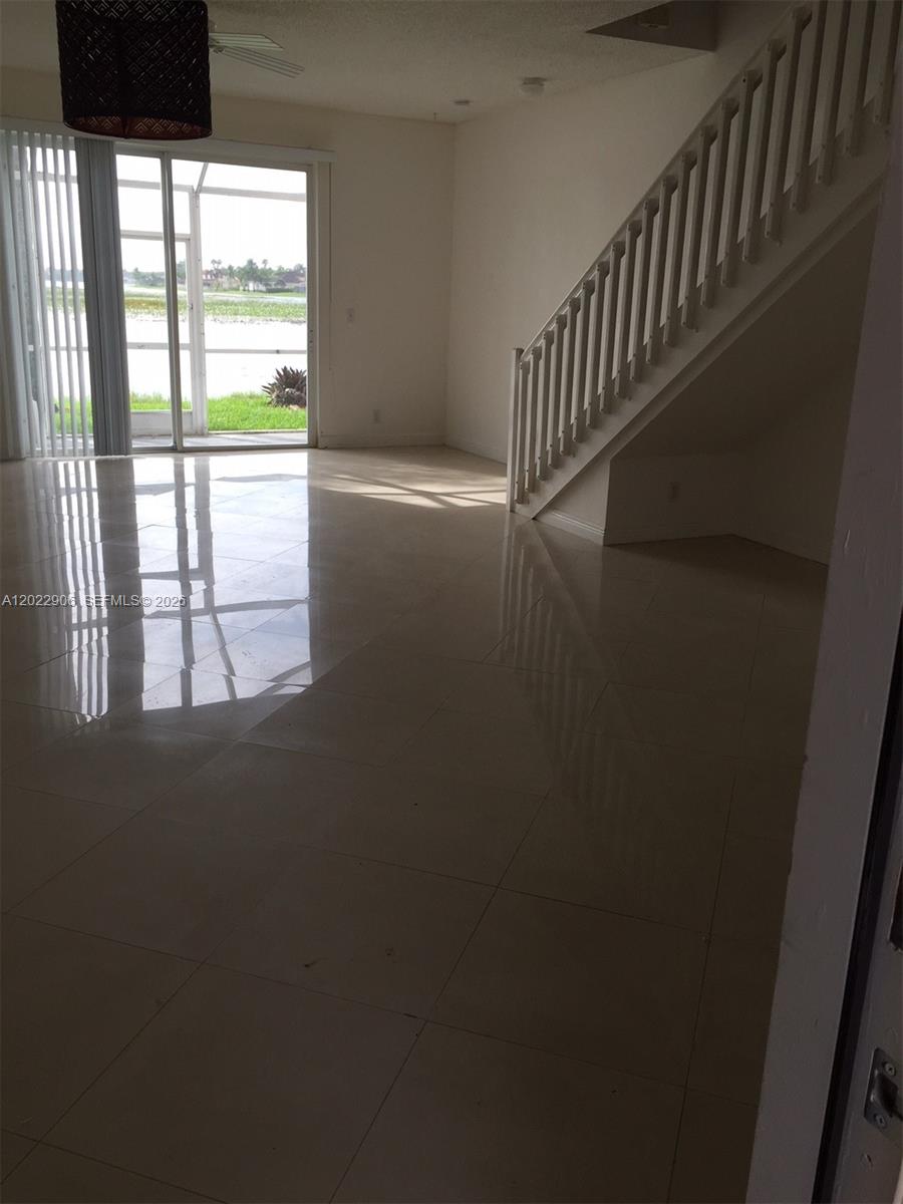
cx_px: 452
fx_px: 1009
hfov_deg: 48.2
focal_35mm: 29
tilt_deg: -16.3
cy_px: 602
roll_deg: -2.0
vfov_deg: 61.7
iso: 32
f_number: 2.2
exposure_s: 1/314
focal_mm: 4.15
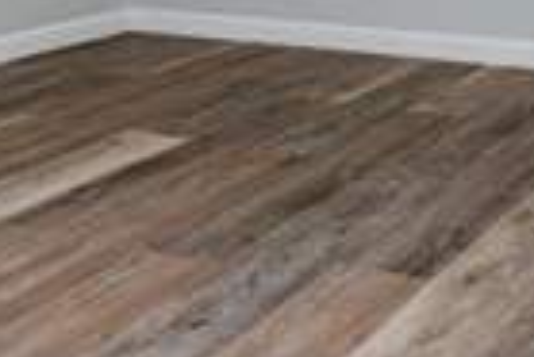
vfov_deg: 15.4
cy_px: -157
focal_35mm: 83
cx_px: 346
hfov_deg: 24.4
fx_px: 1232
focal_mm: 24
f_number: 7.1
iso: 500
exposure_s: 1/125
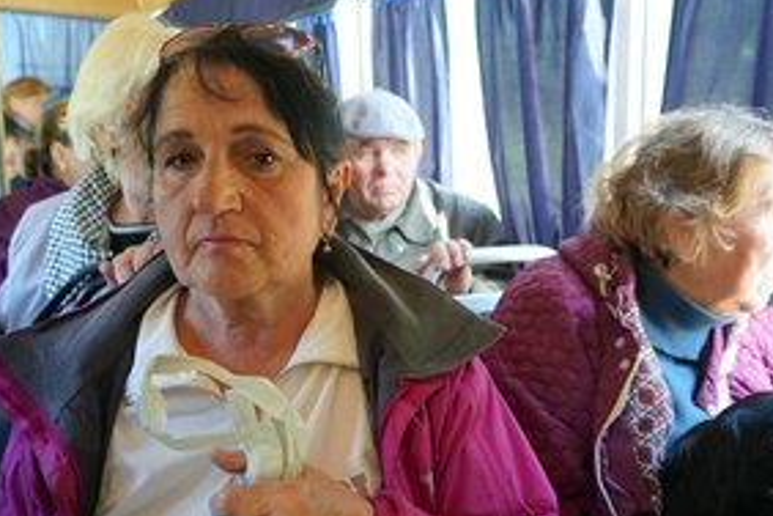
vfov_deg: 38.8
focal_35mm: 34
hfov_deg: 55.8
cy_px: 292
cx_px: 408
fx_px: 730
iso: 3200
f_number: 4
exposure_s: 1/160
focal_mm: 24
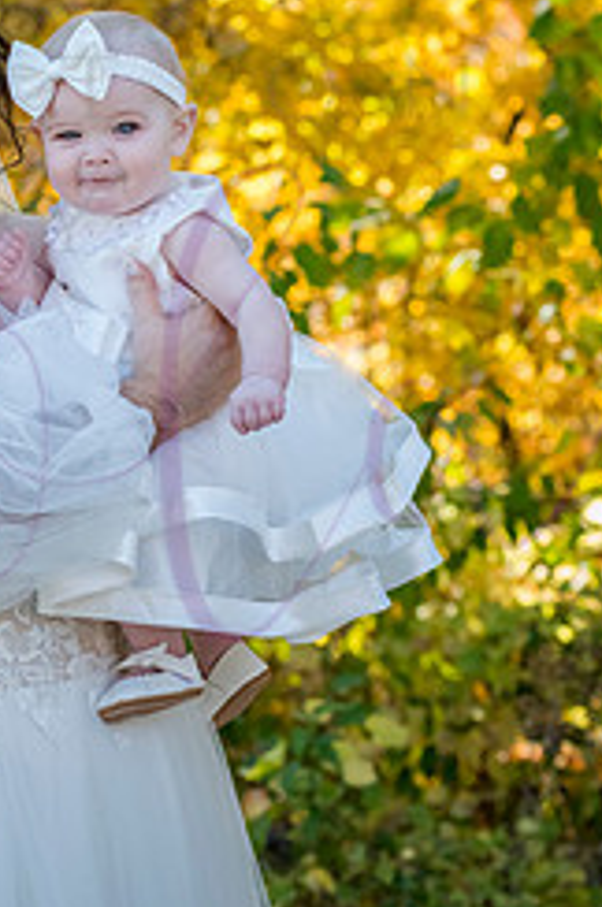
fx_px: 4276
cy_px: 219
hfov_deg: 8.0
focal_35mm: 170
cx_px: 85
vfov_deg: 12.1
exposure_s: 1/320
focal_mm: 92
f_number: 6.3
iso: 800
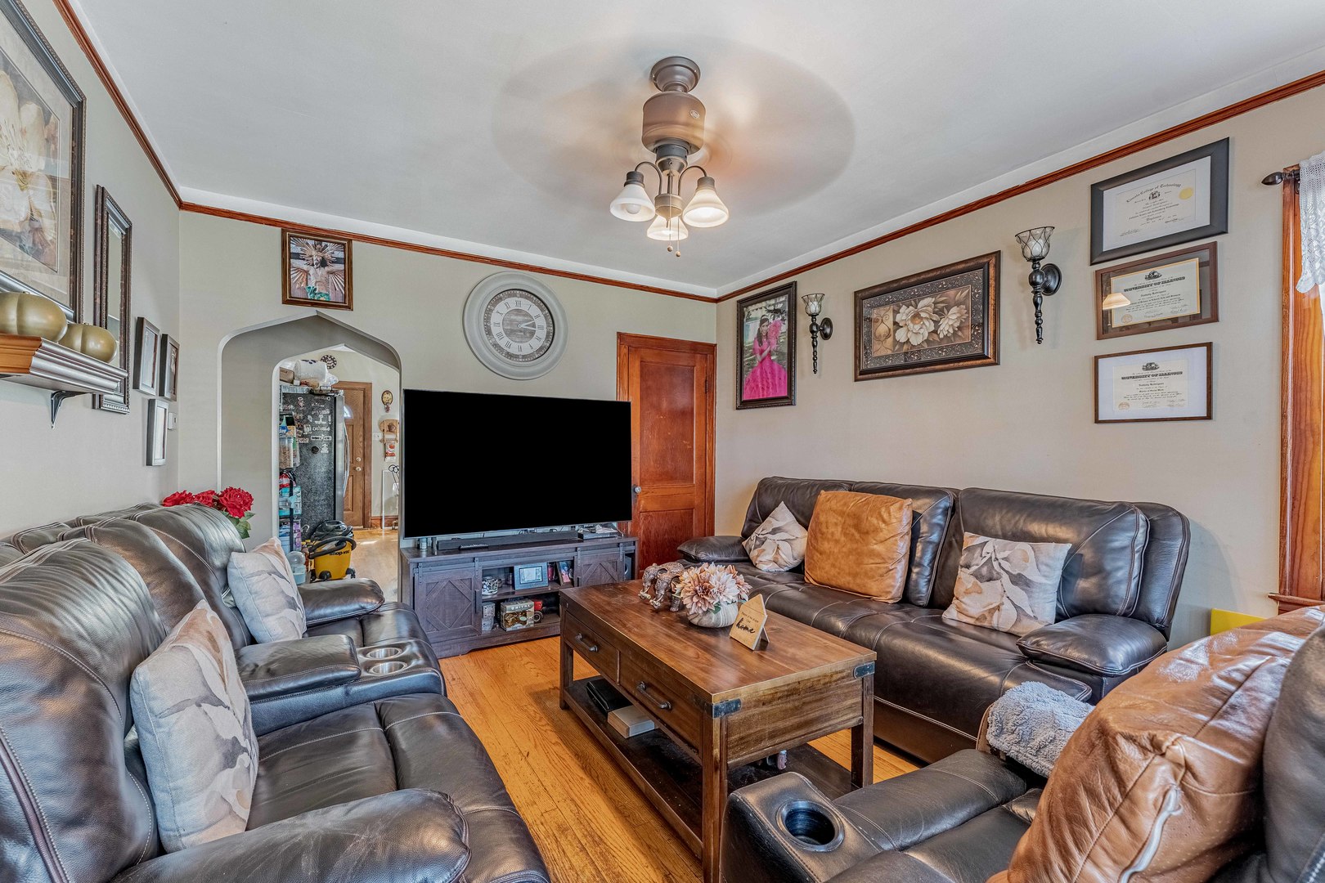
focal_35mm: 14
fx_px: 515
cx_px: 662
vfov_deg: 81.2
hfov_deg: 104.3
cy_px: 442
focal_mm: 14
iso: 800
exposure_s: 1/125
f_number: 7.1
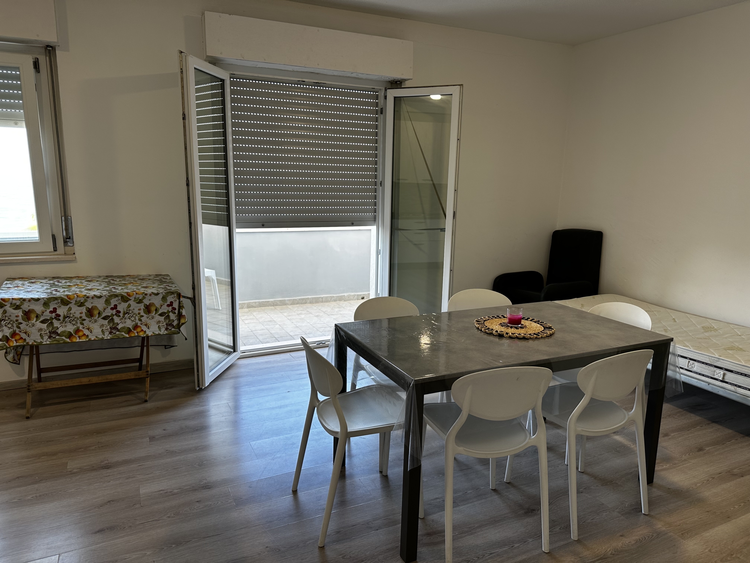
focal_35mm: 24
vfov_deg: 56.8
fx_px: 520
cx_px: 375
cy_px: 282
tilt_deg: -9.6
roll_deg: -0.3
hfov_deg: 71.6
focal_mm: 6.86
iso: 80
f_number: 1.78
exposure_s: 1/100
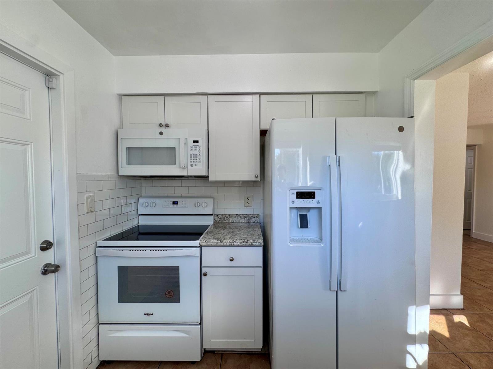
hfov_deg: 102.1
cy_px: 184
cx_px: 246
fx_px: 199
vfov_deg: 85.7
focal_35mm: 14
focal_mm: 2.22
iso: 40
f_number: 2.2
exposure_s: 1/148
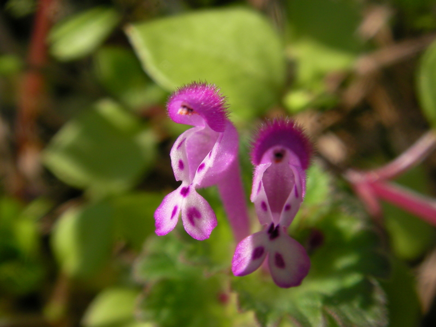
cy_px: 164
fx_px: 516
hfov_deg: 45.8
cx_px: 218
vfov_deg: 35.1
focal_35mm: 41
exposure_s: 1/496
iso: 50
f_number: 4.5
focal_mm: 6.3
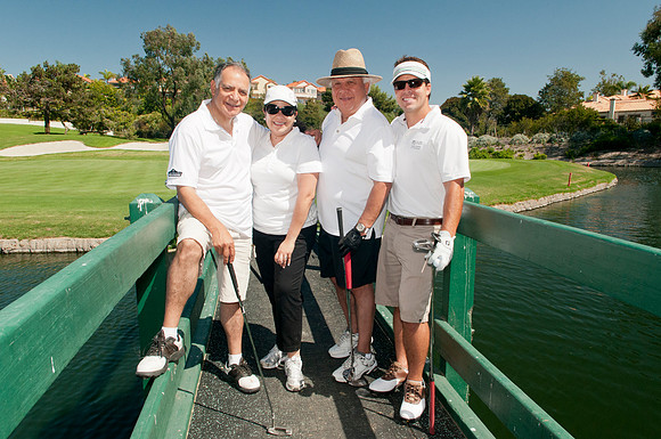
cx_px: 330
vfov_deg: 50.3
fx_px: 468
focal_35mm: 26
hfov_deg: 70.5
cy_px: 220
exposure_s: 1/320
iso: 400
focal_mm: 17
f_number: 9
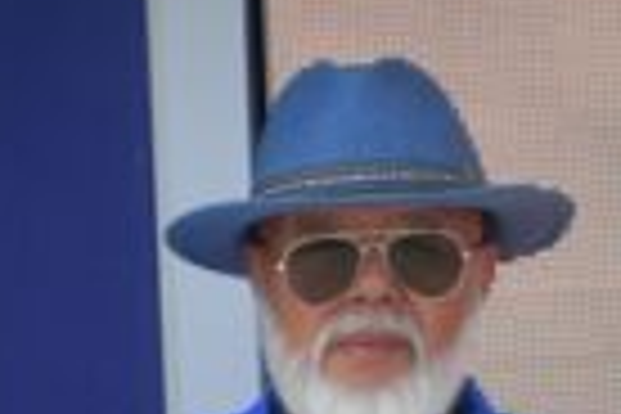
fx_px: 23907
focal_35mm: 1386
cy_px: 526
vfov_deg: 1.0
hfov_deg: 1.5
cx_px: 1202
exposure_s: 1/125
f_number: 5.6
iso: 100
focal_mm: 300
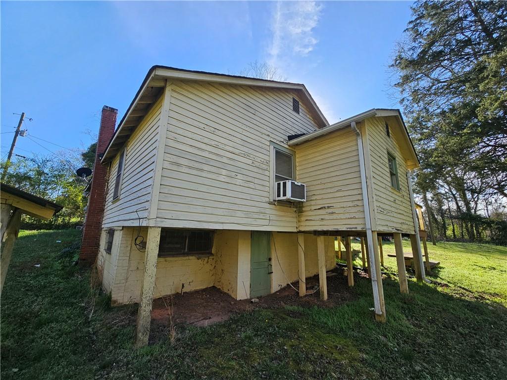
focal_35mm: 13
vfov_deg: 89.9
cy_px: 190
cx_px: 254
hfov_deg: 106.2
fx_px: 190
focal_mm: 2.2
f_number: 2.2
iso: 50
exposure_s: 1/661
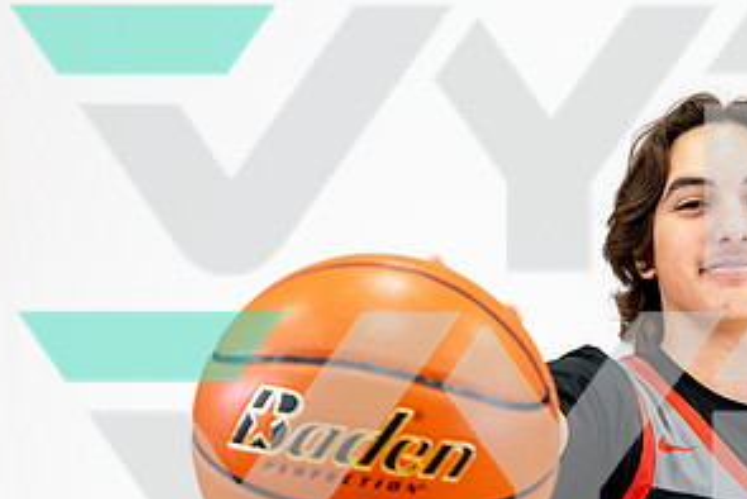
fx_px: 2657
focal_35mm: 128
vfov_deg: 10.7
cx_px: 663
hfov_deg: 15.8
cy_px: 447
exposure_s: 1/250
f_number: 5
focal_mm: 65
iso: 2500
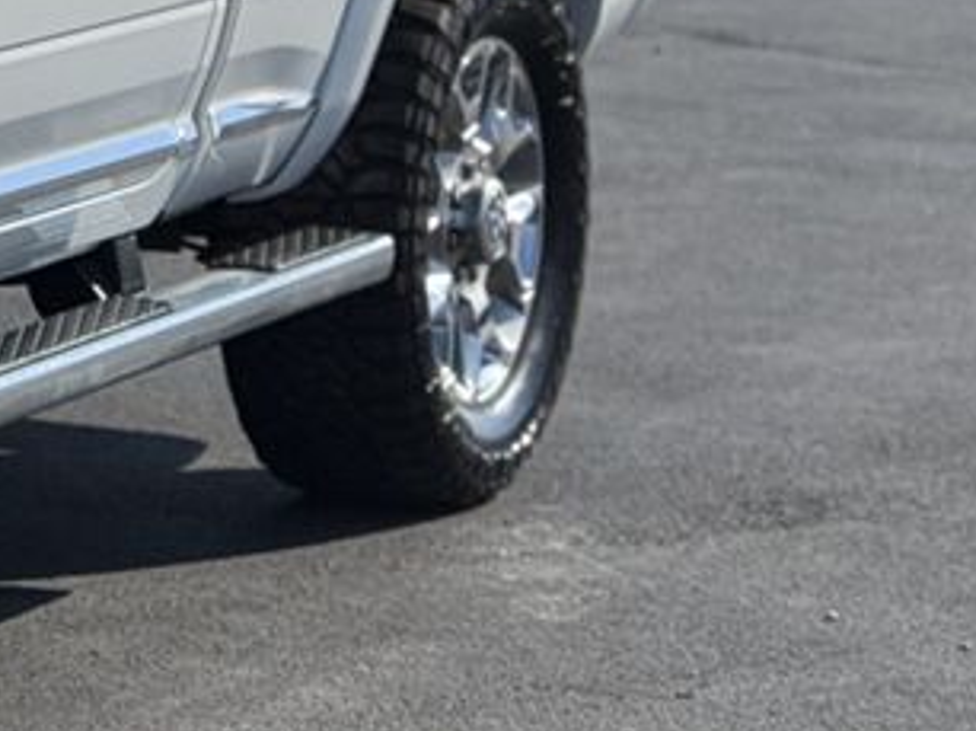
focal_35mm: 201
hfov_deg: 9.2
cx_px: -998
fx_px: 5663
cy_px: 112
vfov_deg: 7.4
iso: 64
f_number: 1.78
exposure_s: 1/5587
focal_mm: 6.76
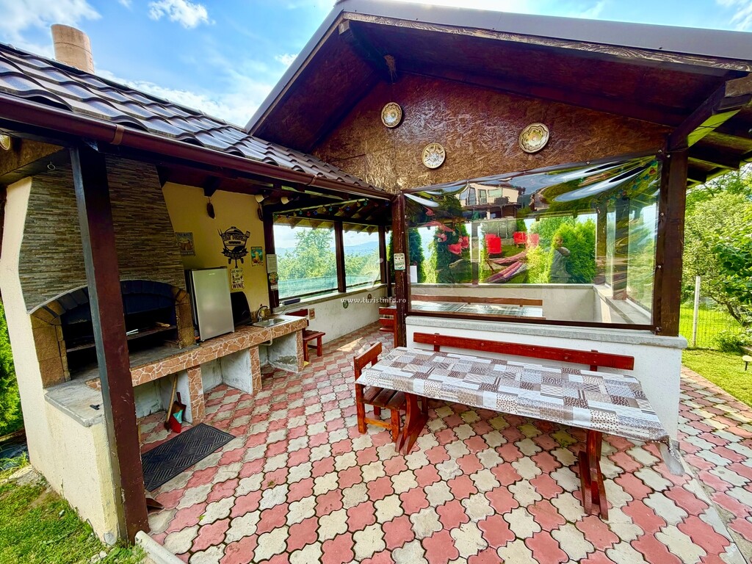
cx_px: 376
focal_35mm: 14
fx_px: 304
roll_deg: +3.4
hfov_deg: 102.1
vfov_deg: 85.7
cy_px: 282
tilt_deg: -5.5
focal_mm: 2.22
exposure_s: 1/386
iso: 50
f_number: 2.2
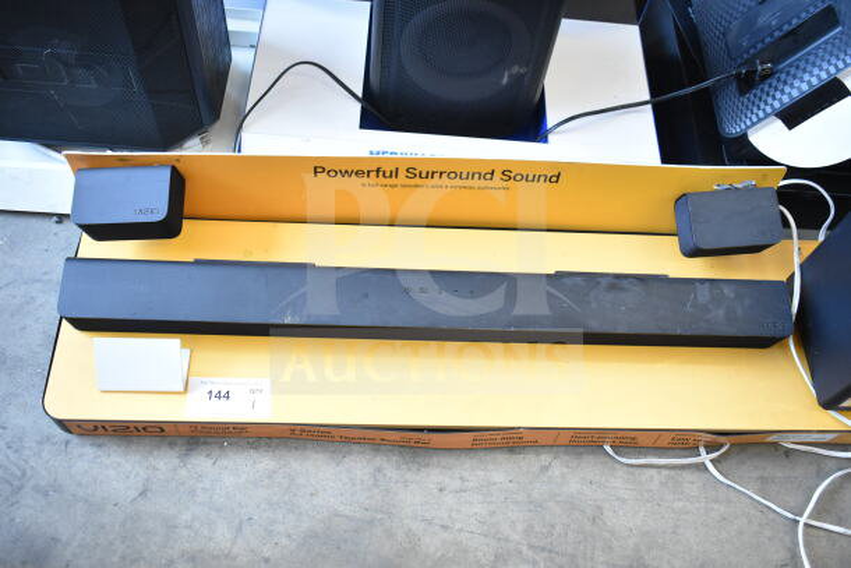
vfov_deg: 40.0
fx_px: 780
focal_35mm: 33
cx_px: 426
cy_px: 284
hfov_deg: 57.2
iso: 1600
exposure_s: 1/80
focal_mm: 22
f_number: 4.5
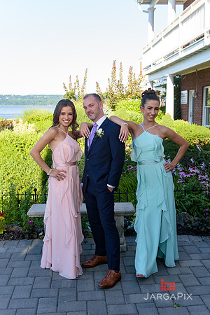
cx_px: 105
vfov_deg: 46.4
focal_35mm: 42
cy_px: 158
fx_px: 367
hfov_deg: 31.9
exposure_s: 1/250
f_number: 4
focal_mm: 42
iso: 200
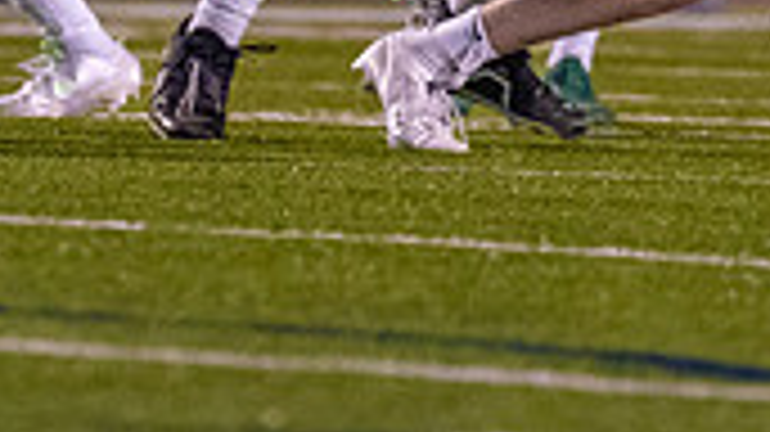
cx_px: 714
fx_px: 24795
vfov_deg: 1.0
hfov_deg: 1.8
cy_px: -826
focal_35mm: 1215
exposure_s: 1/1000
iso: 5000
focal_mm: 200
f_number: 2.8
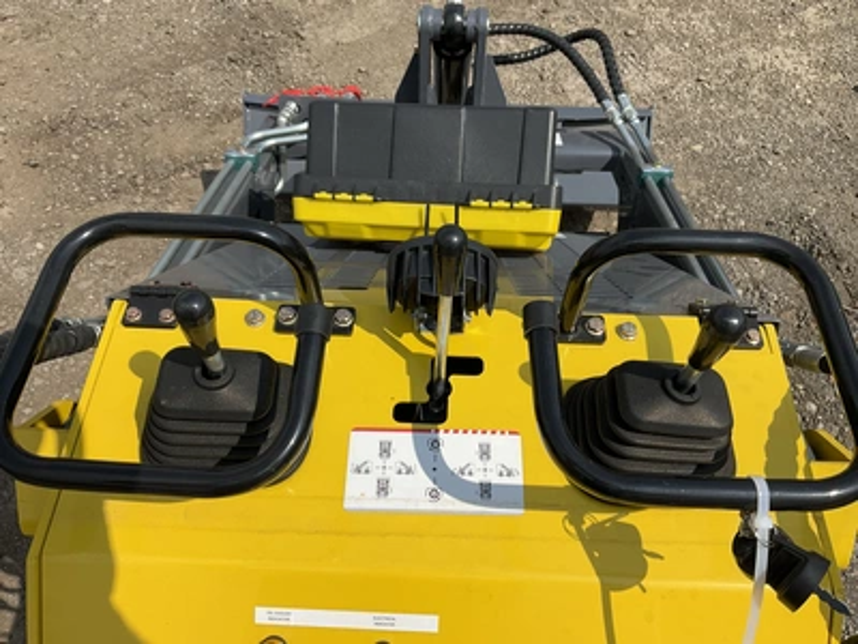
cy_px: 322
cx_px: 429
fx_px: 719
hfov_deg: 61.7
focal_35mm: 29
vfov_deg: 48.2
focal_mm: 3
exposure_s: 1/2959
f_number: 1.8
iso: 25
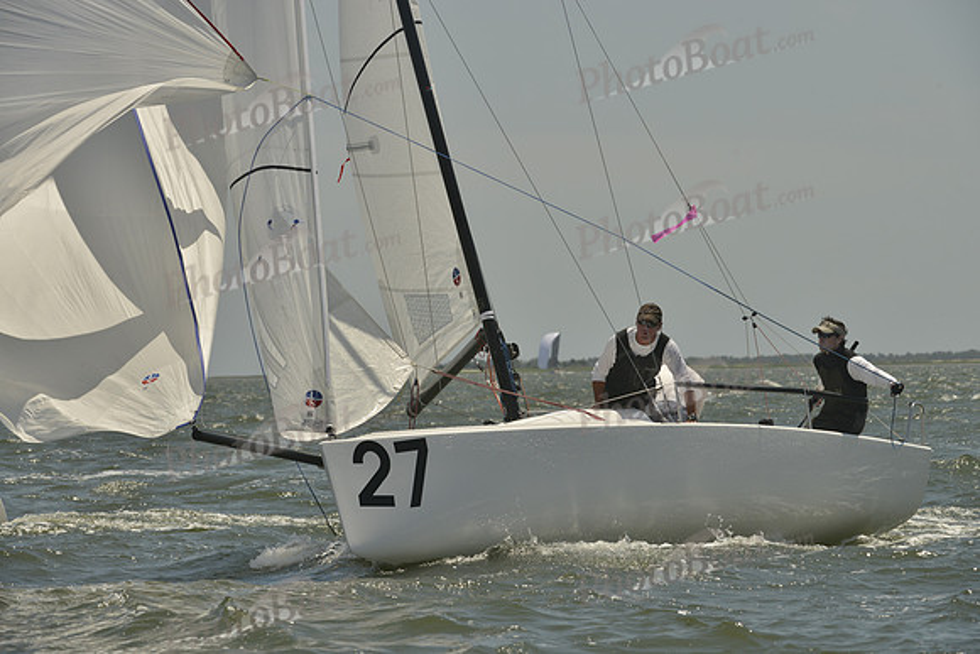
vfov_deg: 6.5
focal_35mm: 210
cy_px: 327
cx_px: 490
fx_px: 5718
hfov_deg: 9.8
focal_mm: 210
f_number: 11
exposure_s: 1/1250
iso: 280
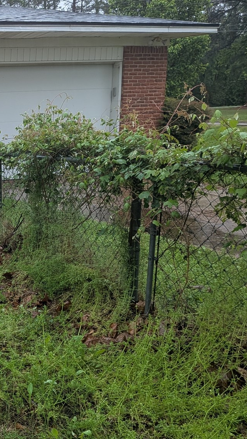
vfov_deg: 43.7
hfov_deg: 22.2
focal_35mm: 47
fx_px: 547
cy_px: 235
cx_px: -95
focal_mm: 4.53
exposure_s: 1/40
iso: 44
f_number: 1.7
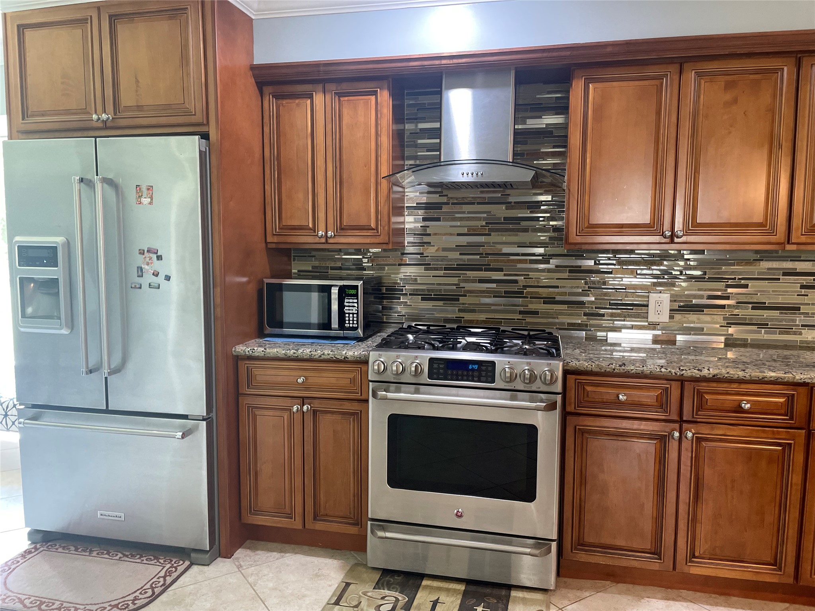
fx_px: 612
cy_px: 306
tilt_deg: -5.4
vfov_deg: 53.1
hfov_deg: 67.3
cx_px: 408
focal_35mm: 26
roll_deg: -0.4
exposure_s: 1/60
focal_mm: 4.2
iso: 320
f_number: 1.6
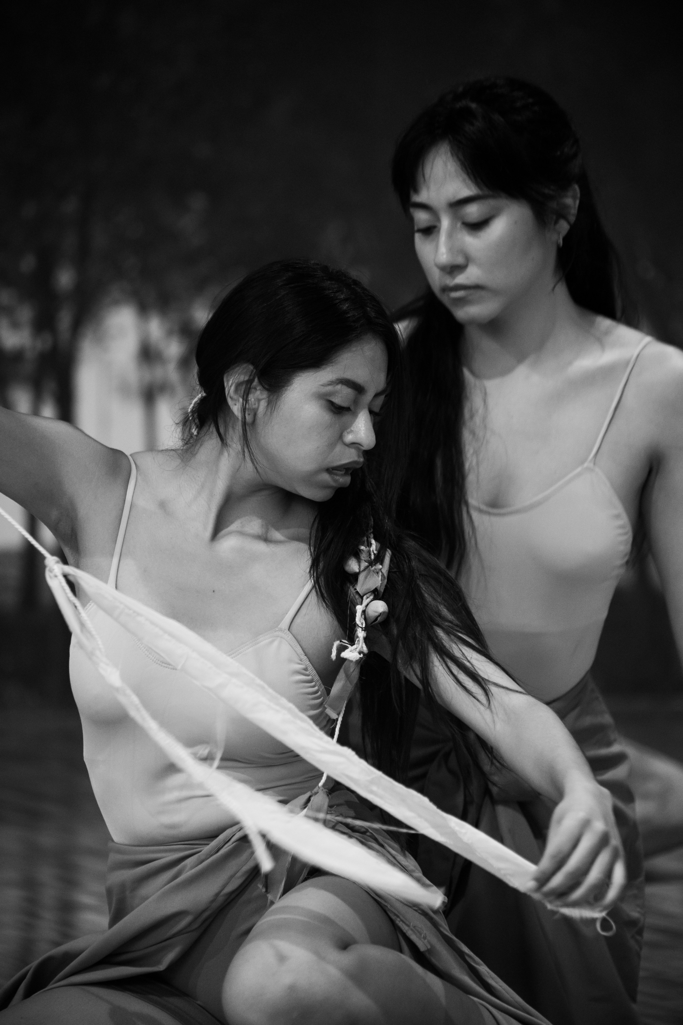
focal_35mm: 190
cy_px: 512
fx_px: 5407
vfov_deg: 10.8
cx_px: 342
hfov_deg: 7.2
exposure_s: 1/60
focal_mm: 190
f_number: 5
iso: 3200
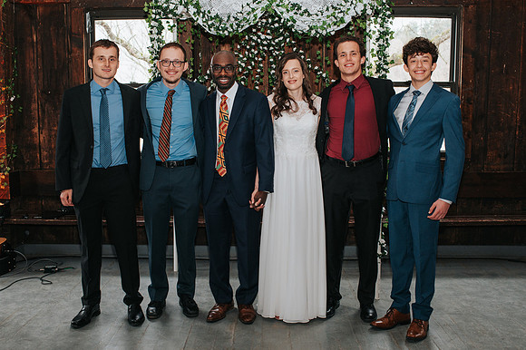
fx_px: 545
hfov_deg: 51.5
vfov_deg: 35.6
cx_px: 250
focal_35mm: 37
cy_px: 172
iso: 1000
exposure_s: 1/200
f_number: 4.5
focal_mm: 35
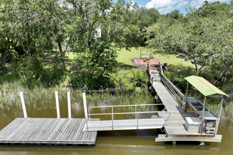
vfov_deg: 51.3
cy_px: 80
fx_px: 162
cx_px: 116
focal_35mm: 25
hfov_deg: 71.5
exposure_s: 1/1600
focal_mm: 12.29
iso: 130
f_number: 2.8
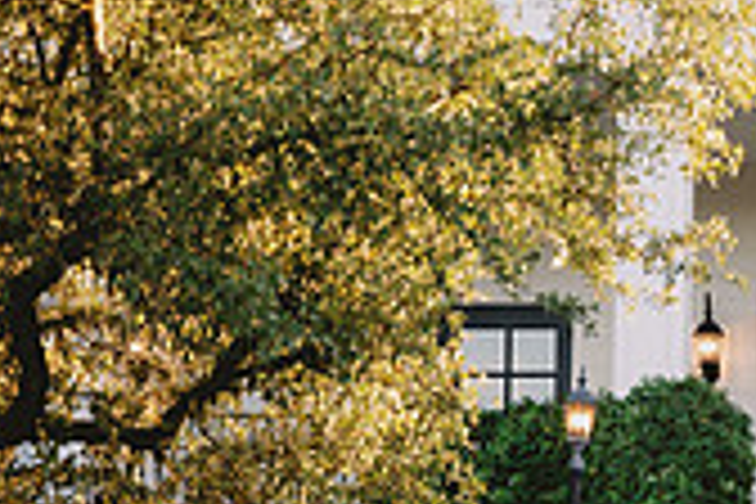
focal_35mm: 241
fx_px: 5061
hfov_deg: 8.4
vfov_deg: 5.7
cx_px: 927
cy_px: 536
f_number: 2.8
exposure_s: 1/640
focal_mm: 70
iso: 320
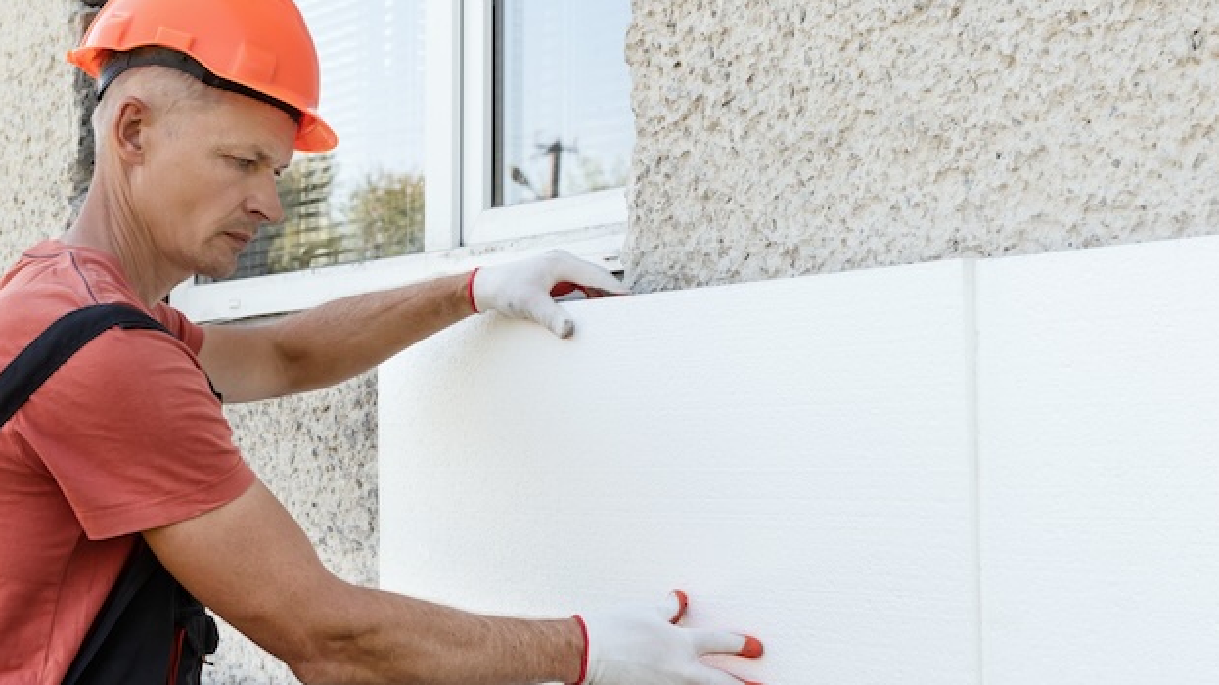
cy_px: 312
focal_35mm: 69
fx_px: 2230
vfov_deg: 17.5
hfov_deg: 30.6
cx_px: 577
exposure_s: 1/125
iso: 200
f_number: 7.1
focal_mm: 50
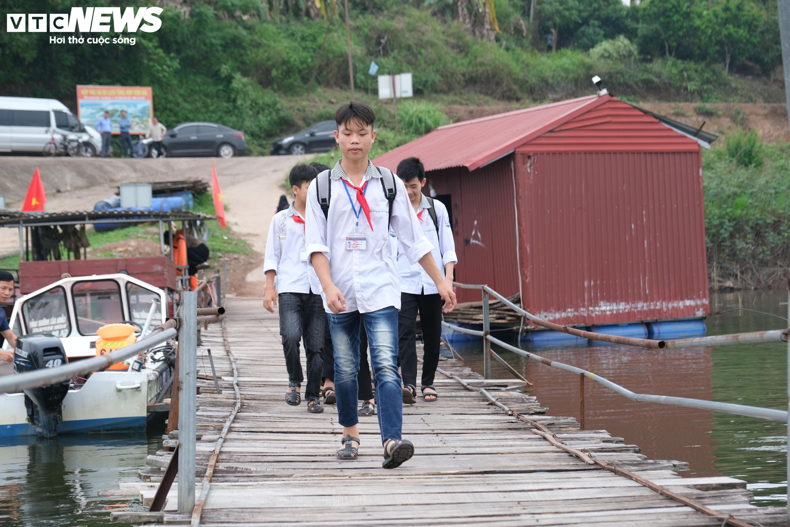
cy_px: 264
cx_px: 395
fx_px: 1821
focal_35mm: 83
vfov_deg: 16.5
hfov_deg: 24.5
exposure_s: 1/250
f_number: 4
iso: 200
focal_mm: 55
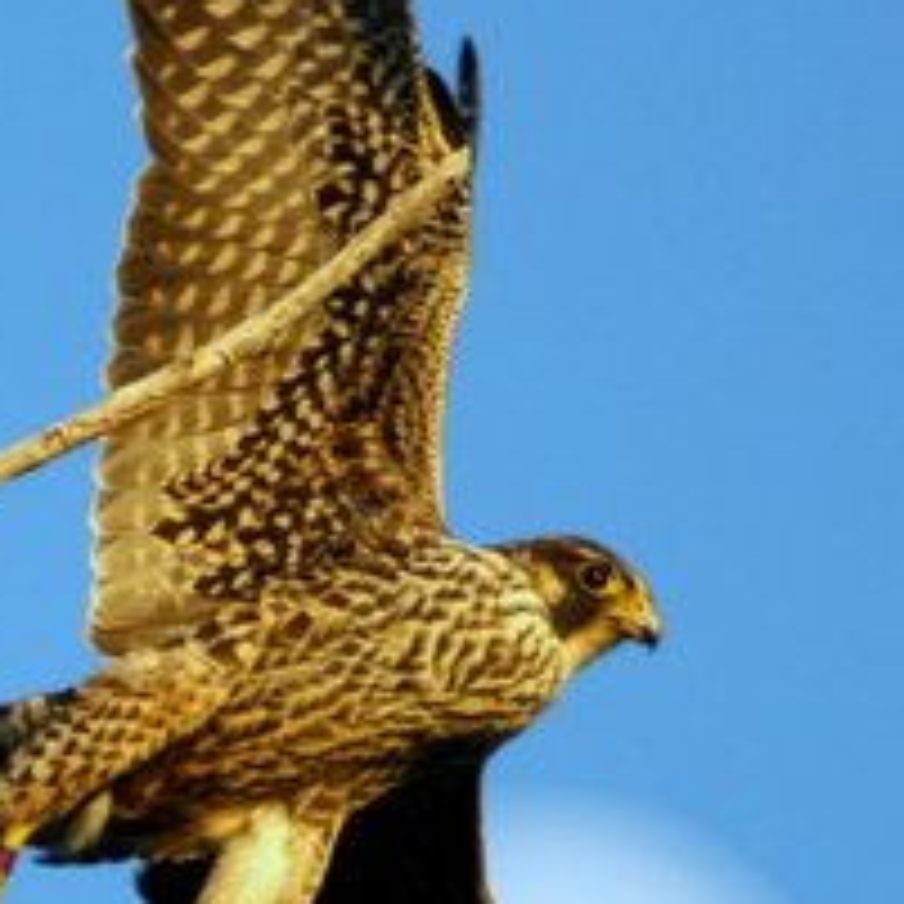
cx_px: -49
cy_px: 810
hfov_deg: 0.8
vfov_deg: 0.8
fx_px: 62962
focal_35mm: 2131
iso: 400
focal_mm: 400
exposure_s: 1/1000
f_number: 5.6
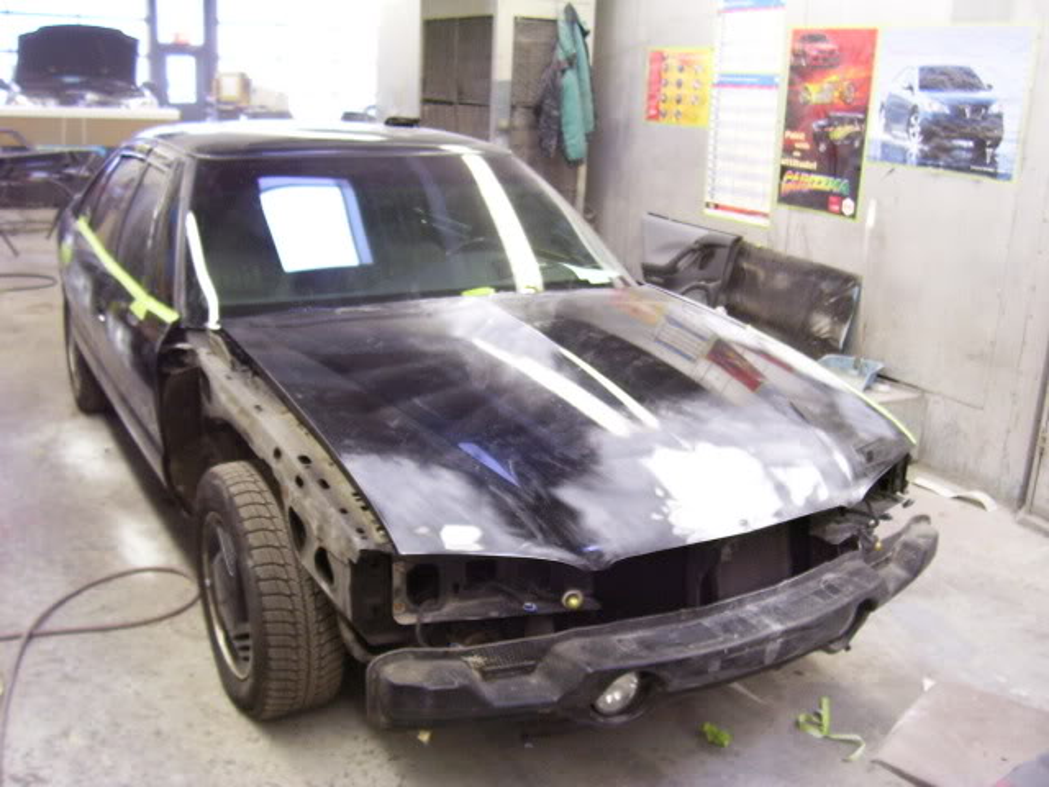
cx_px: 524
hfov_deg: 54.0
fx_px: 1030
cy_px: 394
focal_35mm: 34
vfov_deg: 41.8
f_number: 2.7
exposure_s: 1/10
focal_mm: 5.6
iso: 160
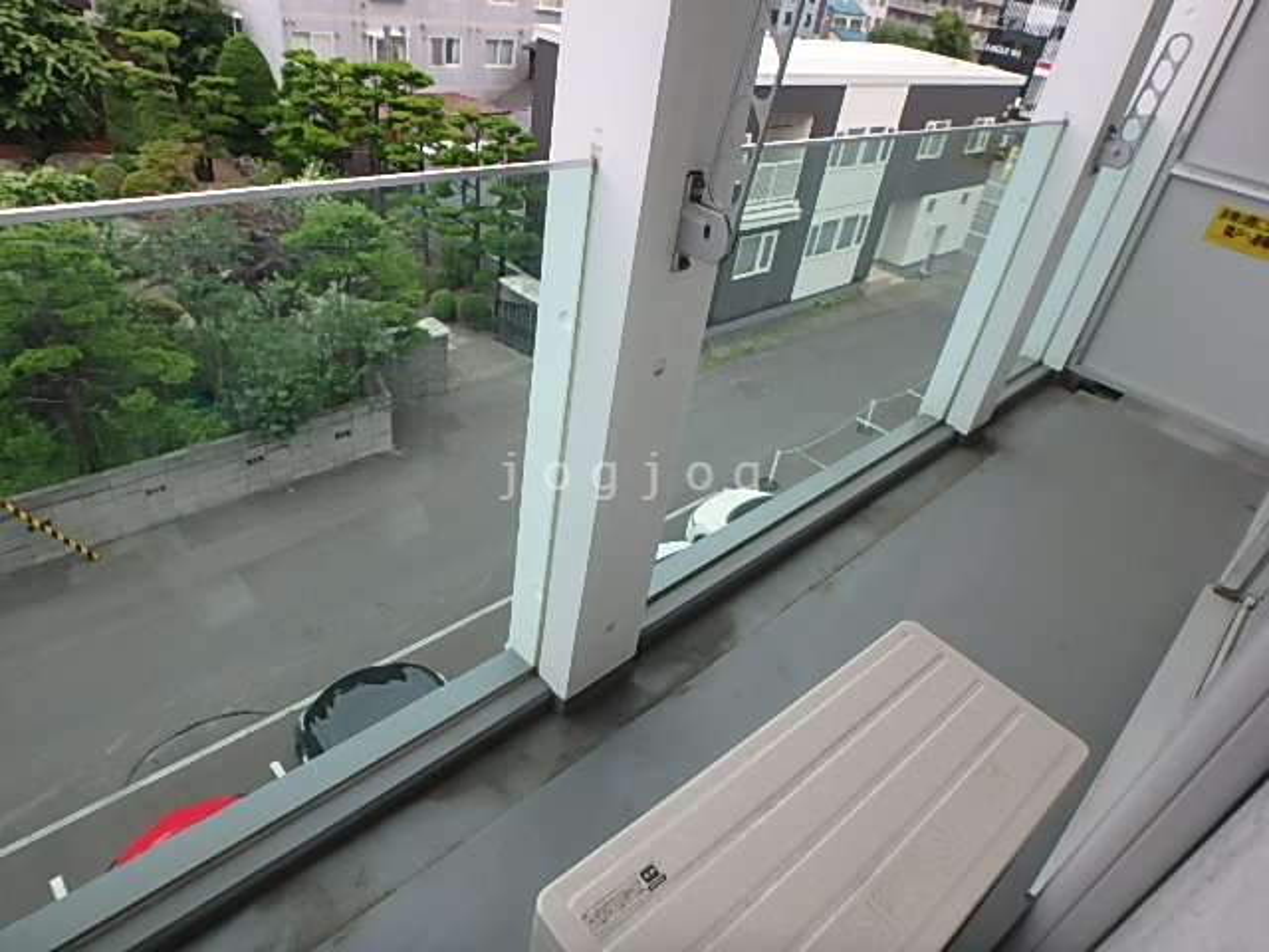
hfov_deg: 79.0
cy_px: 476
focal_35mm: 21
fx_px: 770
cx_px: 634
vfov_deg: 63.4
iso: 125
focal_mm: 3.7
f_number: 3.5
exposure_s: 1/100
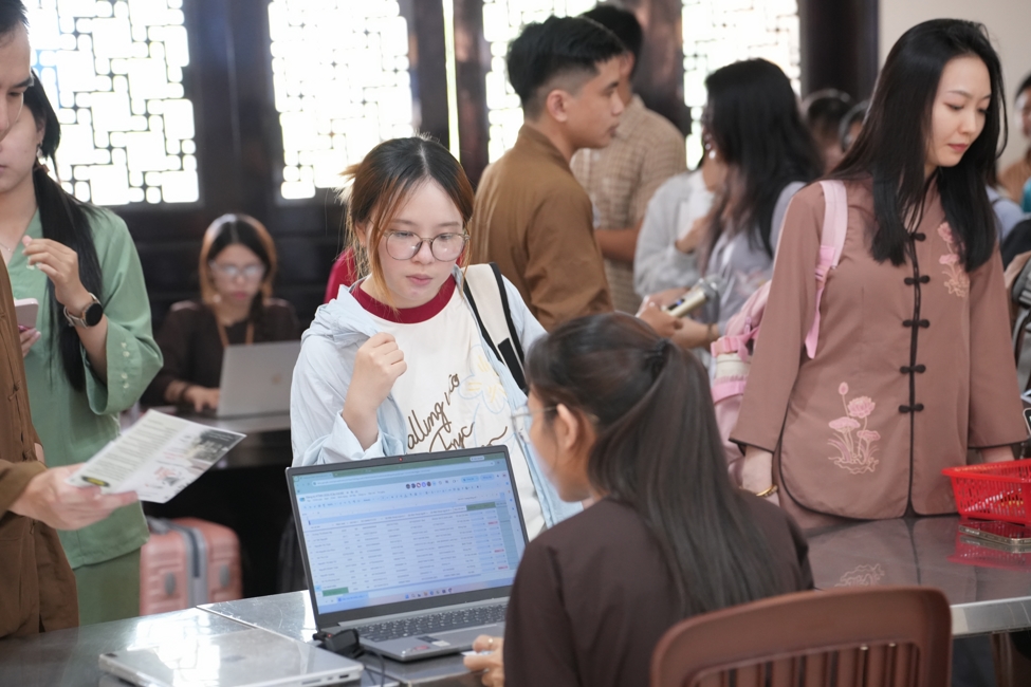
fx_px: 2463
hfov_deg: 23.6
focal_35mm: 86
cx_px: 516
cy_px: 344
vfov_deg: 15.9
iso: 4000
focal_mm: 86
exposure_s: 1/100
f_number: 3.5
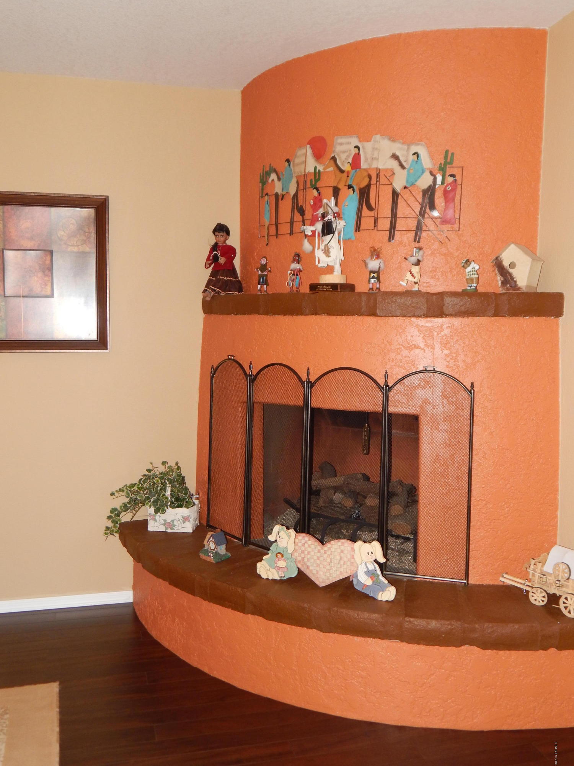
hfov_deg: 40.7
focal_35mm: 35
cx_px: 287
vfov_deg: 52.6
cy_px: 383
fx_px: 774
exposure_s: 1/30
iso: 200
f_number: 3.3
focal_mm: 6.1
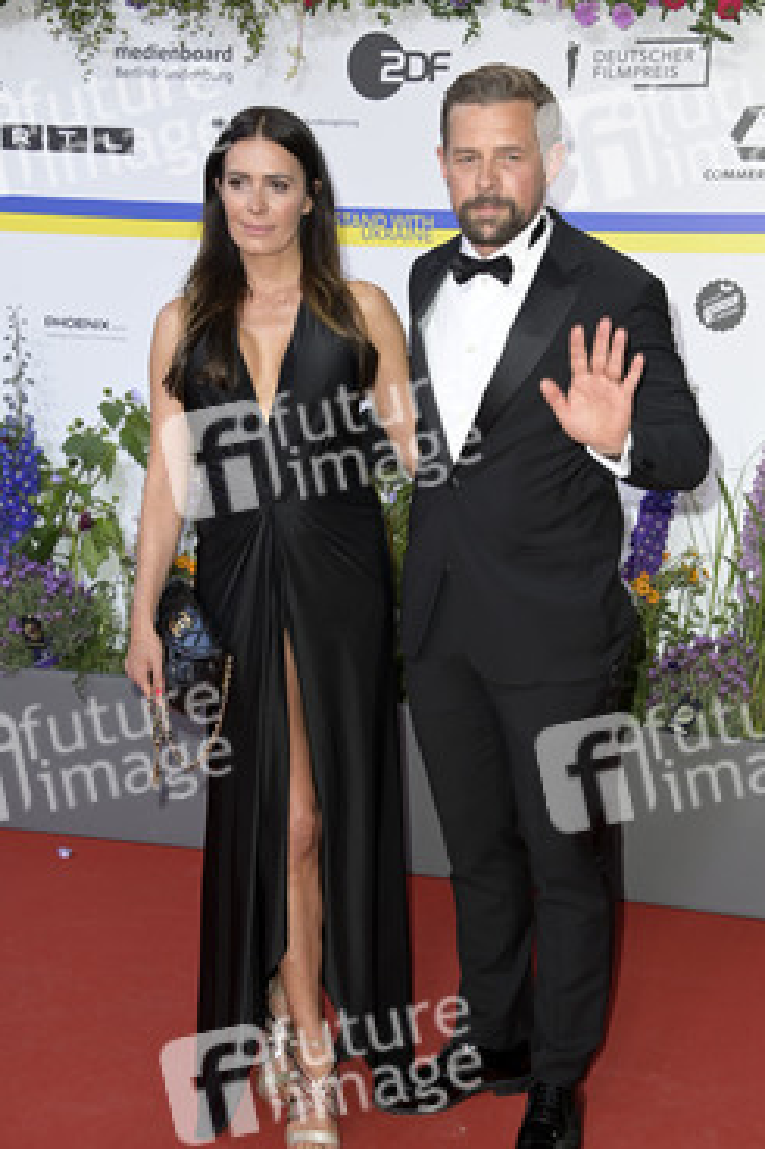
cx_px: 412
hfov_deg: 21.5
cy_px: 603
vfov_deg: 31.9
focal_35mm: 63
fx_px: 2010
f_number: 6.3
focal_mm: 58
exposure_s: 1/200
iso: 640
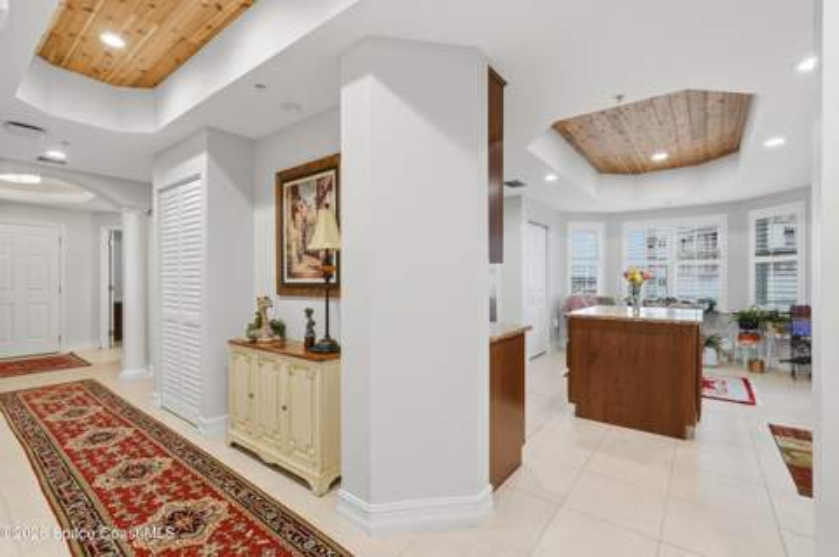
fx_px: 384
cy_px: 278
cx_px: 420
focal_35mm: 16
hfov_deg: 95.0
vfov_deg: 71.9
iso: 3200
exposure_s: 1/1000
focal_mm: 16.5
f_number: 8
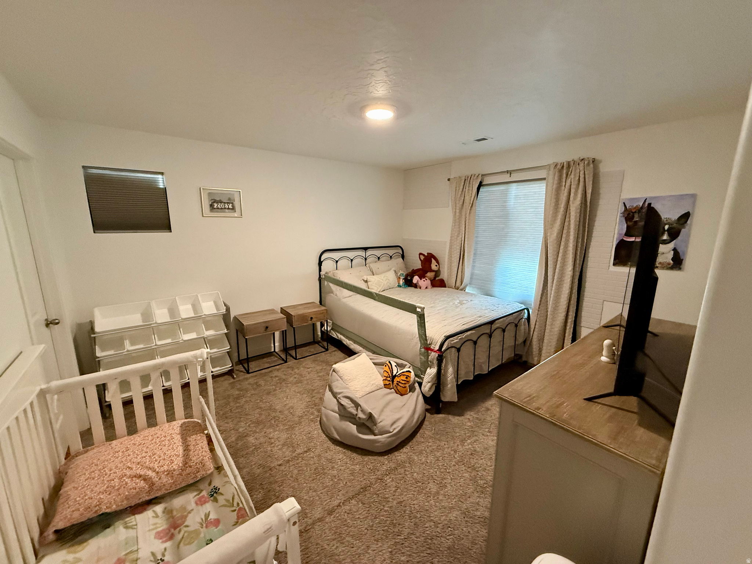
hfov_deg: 102.1
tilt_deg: -10.5
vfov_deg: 85.7
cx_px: 376
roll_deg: -0.4
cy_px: 282
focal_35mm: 14
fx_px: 304
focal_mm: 2.22
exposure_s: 1/120
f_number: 2.2
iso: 640
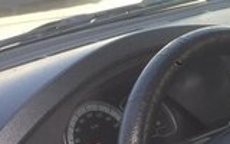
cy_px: 195
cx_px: 358
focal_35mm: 127
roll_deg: +1.2
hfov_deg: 15.1
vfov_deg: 10.1
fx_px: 796
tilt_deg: -22.4
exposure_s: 1/199
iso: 32
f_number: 2.2
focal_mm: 4.15
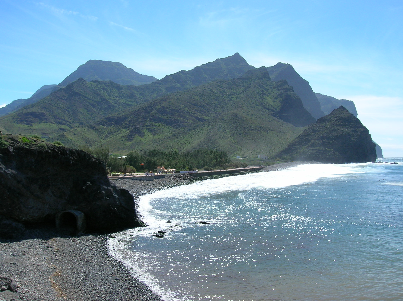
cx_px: 202
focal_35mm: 36
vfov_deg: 39.6
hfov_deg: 51.4
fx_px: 419
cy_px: 150
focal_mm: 6
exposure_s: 1/444
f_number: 4.9
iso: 50
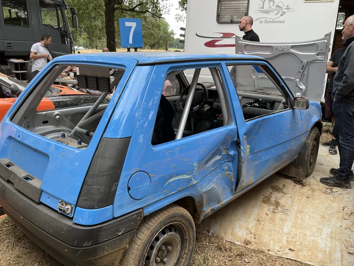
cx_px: 177
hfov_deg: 61.7
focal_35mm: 29
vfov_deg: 48.2
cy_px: 133
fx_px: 297
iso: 16
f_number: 1.8
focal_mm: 3
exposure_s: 1/122
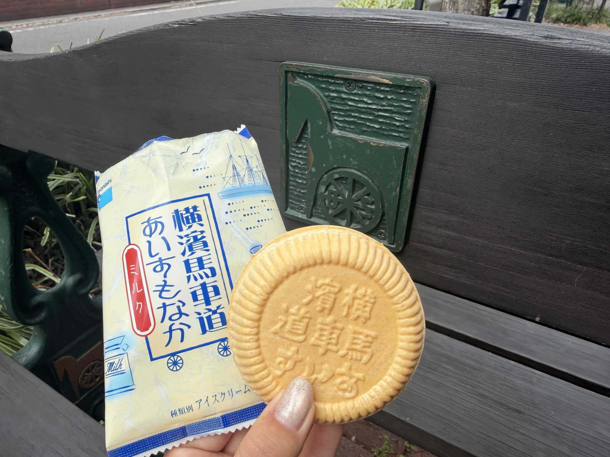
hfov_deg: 71.6
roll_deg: +1.1
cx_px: 305
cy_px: 228
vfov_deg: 56.8
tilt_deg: -32.2
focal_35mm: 24
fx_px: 423
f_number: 2.2
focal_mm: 2.22
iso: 40
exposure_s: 1/300
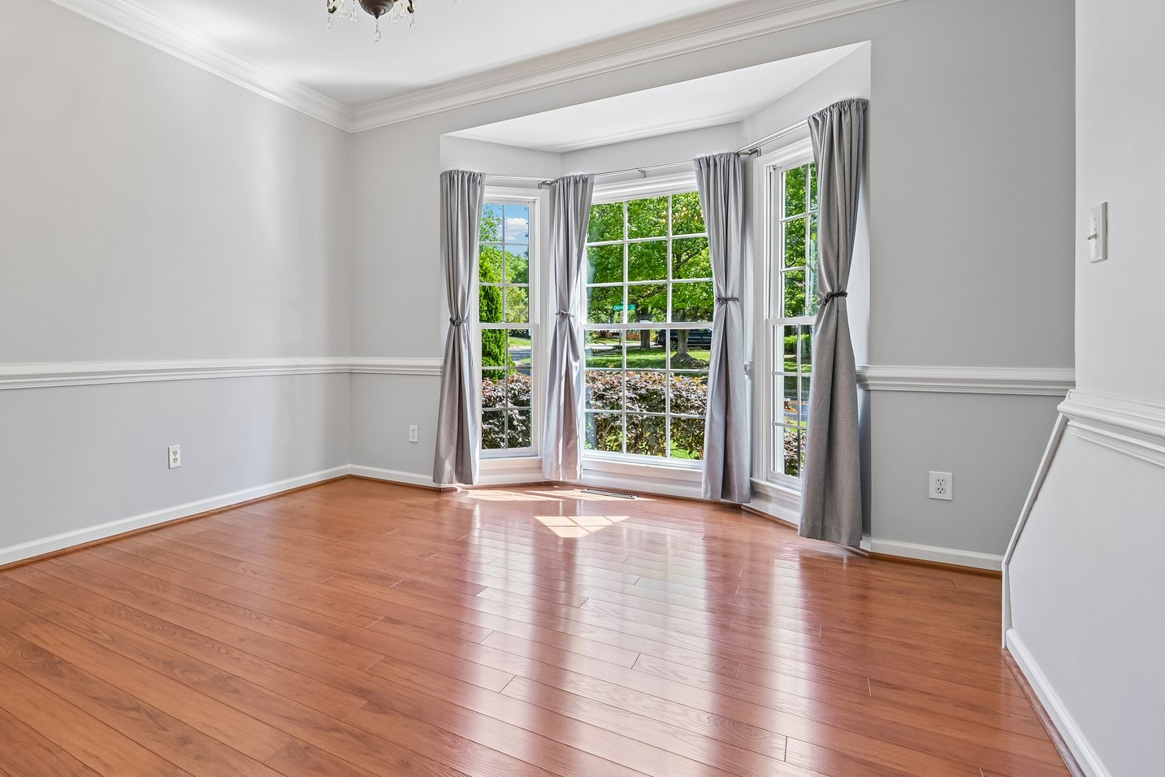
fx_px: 647
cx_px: 347
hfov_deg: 79.8
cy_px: 339
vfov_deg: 61.7
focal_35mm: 20
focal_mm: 14
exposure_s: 1/15
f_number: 8
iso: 125
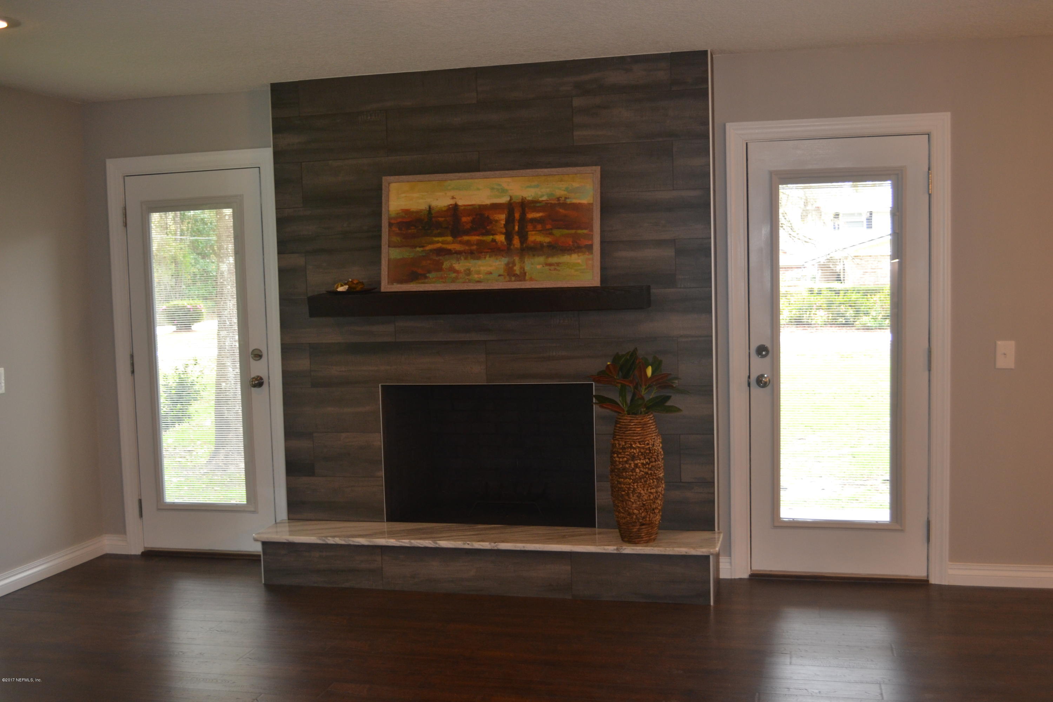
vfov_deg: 36.9
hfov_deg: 53.1
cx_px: 526
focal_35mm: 36
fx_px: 1053
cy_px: 351
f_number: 4
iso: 400
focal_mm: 24
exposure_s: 1/60
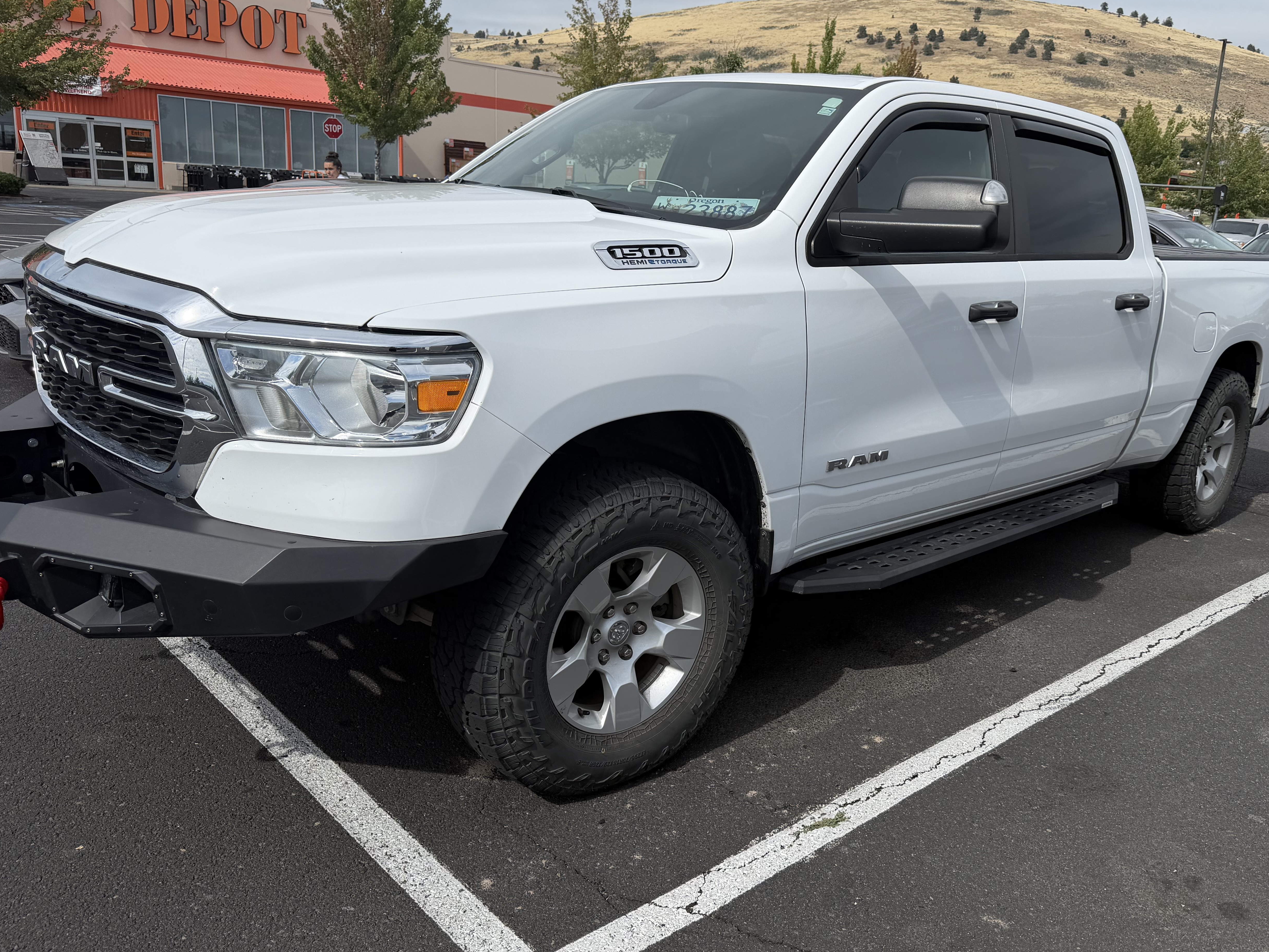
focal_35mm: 28
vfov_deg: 49.7
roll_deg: -3.1
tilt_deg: -14.2
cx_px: 717
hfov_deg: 63.2
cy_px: 474
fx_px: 1026
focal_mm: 6.76
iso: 80
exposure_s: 1/6711
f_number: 1.78
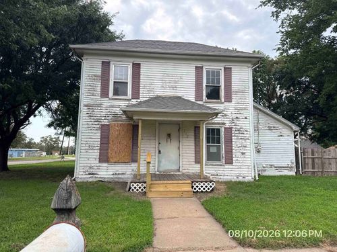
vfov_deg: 56.8
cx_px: 168
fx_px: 234
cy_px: 126
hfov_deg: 71.6
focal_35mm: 24
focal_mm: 6.76
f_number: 1.78
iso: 100
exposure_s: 1/1174
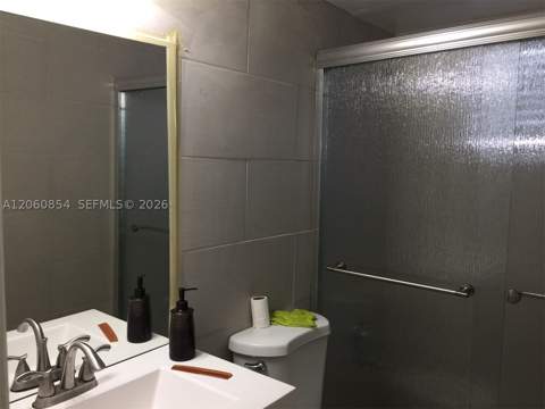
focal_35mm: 29
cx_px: 272
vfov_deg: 48.2
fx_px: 457
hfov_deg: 61.7
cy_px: 204
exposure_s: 1/30
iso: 40
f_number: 2.2
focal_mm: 4.15
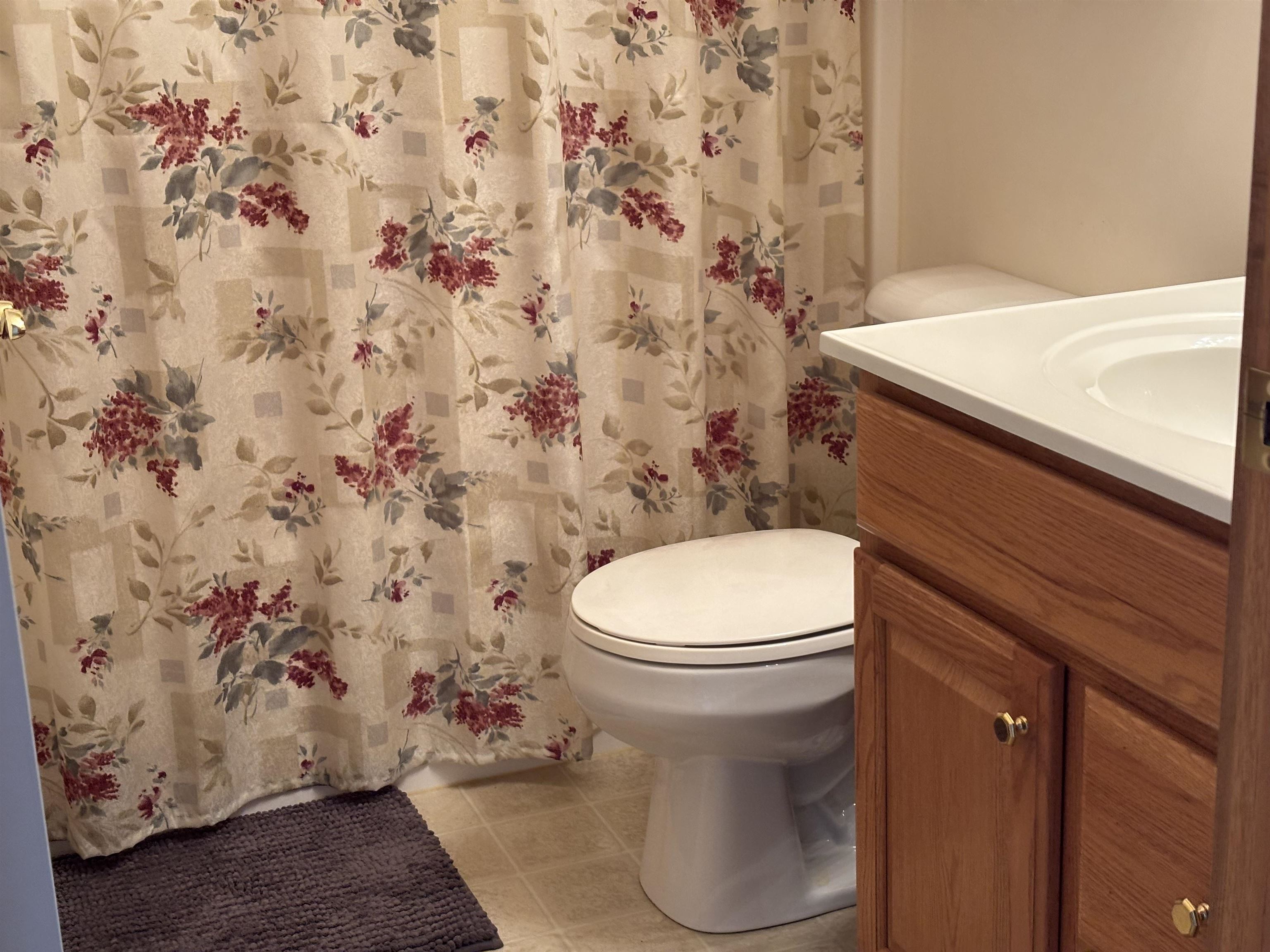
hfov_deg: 36.8
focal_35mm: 52
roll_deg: +1.8
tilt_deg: -15.9
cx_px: 635
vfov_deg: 28.0
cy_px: 476
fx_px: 1908
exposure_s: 1/60
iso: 125
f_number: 1.6
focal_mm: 5.96
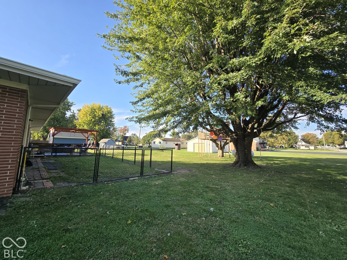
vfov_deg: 89.9
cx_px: 174
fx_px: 130
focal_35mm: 13
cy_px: 130
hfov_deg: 106.2
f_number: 2.2
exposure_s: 1/752
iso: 50
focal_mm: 2.2
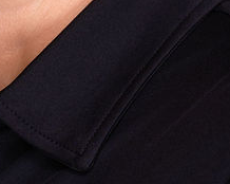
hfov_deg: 3.4
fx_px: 3829
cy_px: 108
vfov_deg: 2.7
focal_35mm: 563
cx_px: -16
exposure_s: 1/320
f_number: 5
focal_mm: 85
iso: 200
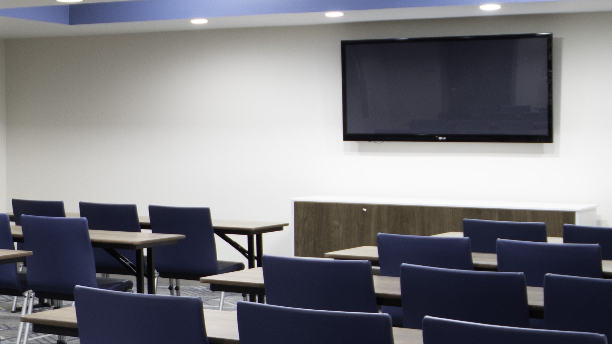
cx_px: -246
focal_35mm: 73
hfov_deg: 24.2
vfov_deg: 13.7
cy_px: 722
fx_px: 1185
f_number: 5
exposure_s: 1
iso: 100
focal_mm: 17
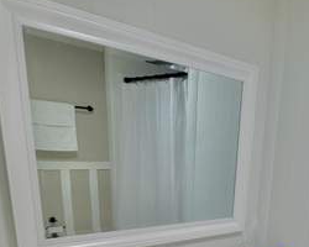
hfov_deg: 48.1
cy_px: 240
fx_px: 320
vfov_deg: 38.2
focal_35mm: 35
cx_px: 255
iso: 100
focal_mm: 2.22
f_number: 2.2
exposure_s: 1/120
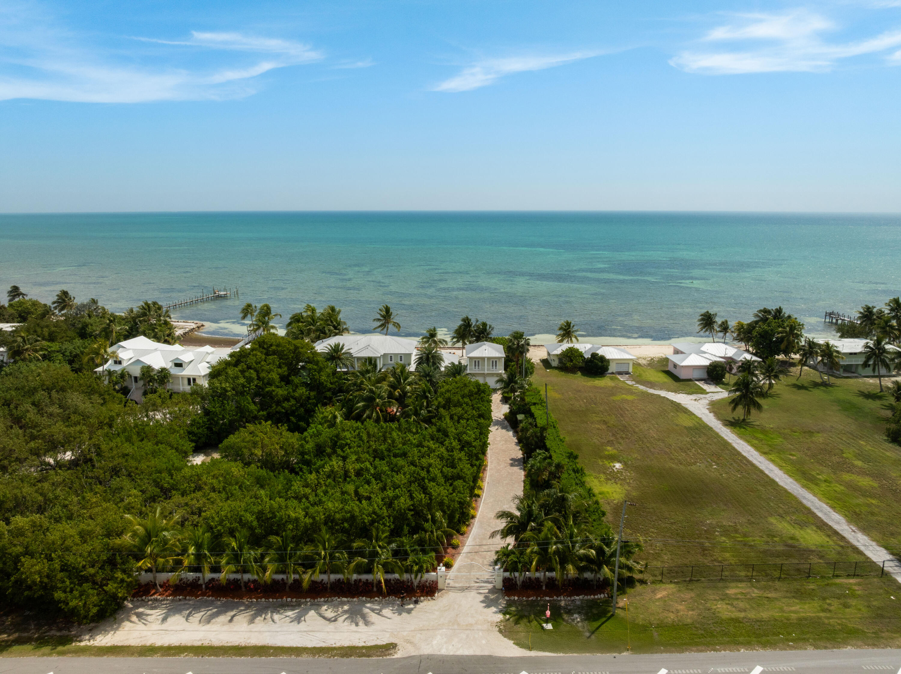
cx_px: 450
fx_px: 624
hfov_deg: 71.6
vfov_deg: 56.8
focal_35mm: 24
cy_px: 337
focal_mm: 12.29
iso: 100
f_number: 10
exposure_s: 1/400
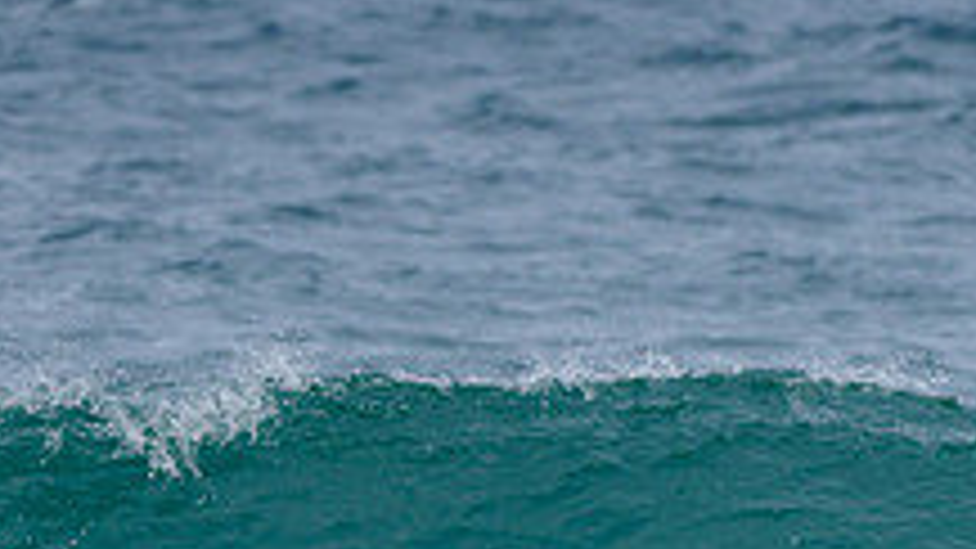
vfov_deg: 0.7
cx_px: 234
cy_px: 626
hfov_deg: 1.3
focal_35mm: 1719
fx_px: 44482
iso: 110
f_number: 5.6
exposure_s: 1/2000
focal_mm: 500
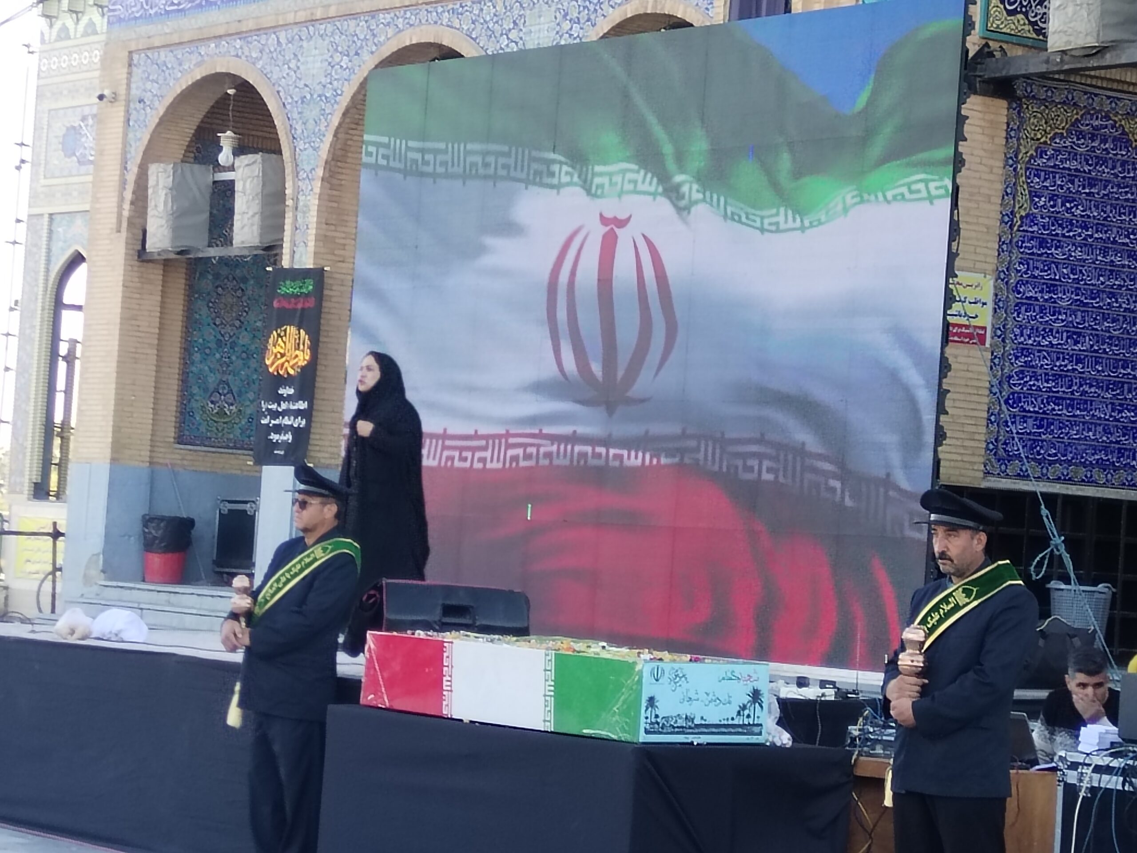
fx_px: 3712
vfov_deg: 13.1
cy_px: 426
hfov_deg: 17.4
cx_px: 568
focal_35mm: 113
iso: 100
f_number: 1.8
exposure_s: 1/166
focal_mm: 4.75
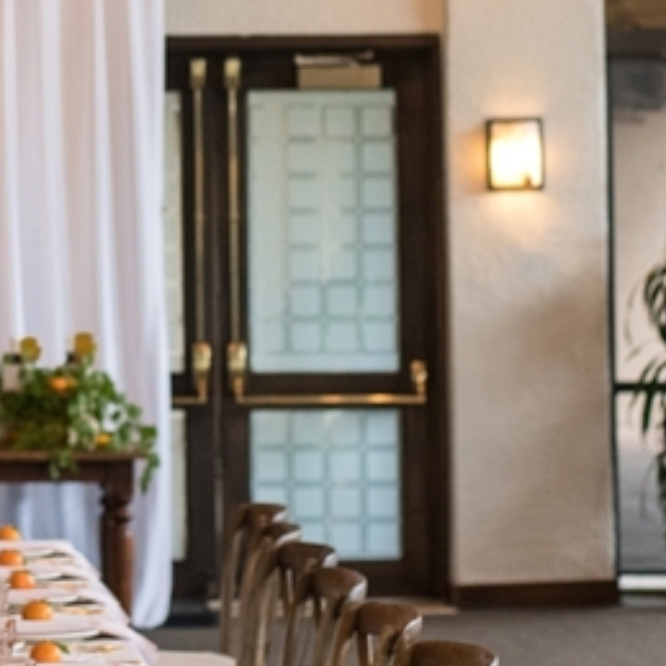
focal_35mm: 168
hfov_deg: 10.2
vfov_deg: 10.3
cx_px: -127
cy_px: 13
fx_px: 3657
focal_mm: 50
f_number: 2.5
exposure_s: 1/400
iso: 2000
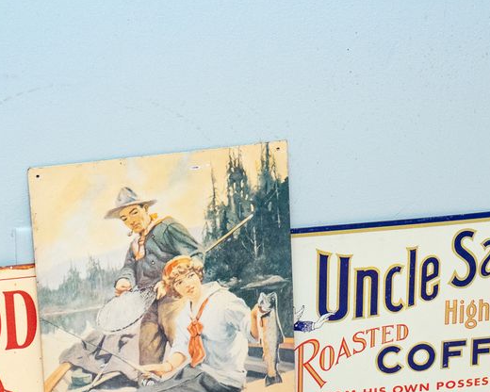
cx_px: 461
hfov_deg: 12.3
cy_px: 283
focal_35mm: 156
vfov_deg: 9.9
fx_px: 2262
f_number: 5
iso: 1600
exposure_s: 1/60
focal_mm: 55
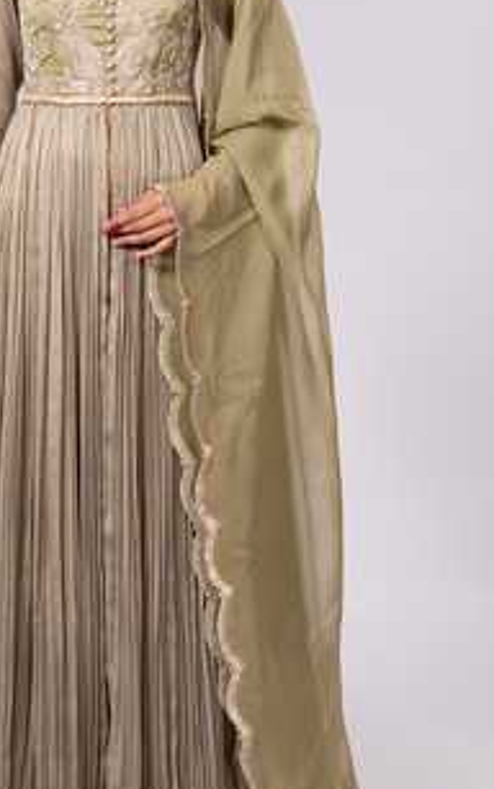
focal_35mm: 122
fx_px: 2627
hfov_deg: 10.7
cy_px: 310
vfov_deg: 17.1
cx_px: 116
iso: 160
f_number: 7.1
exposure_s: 1/160
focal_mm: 47
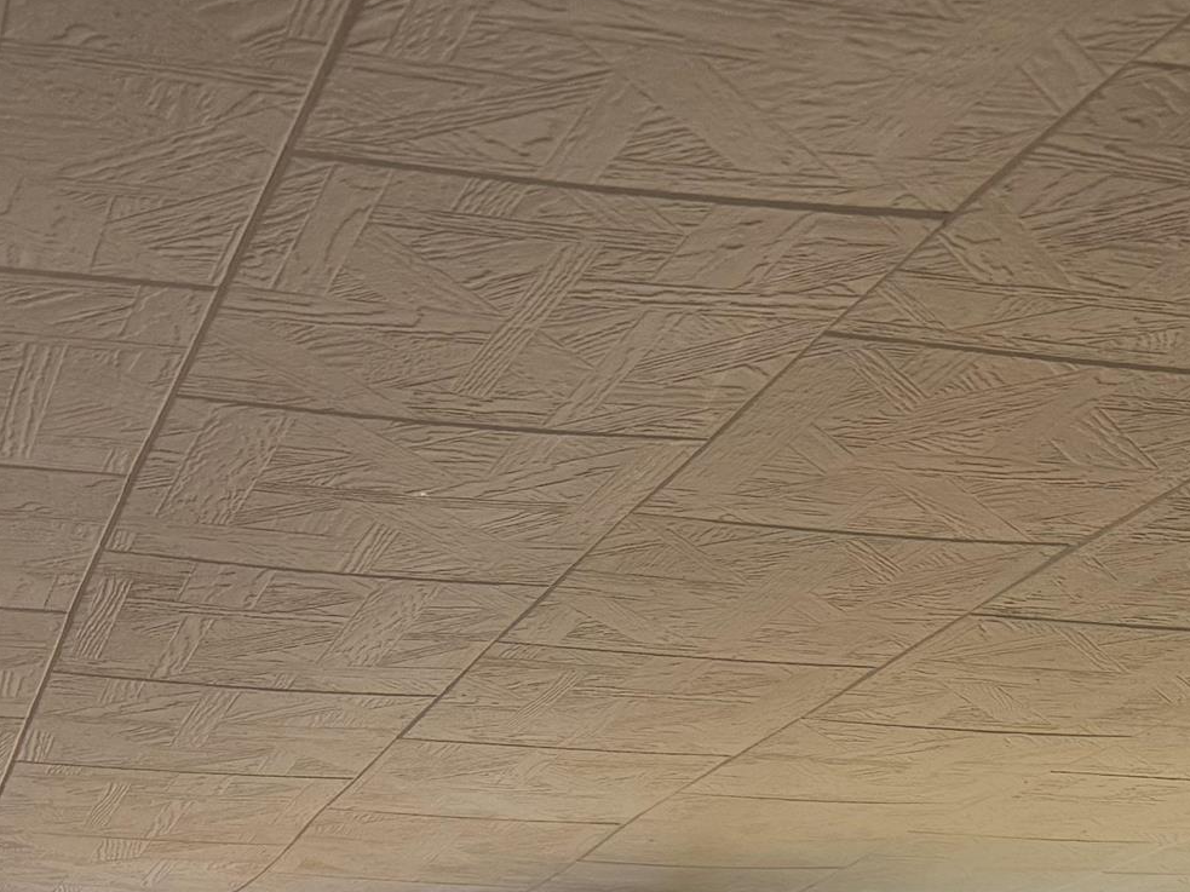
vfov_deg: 17.7
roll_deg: +0.2
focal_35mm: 75
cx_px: 518
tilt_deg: -0.6
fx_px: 2578
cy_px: 1318
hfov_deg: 26.0
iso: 250
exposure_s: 1/120
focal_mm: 6.76
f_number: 1.78
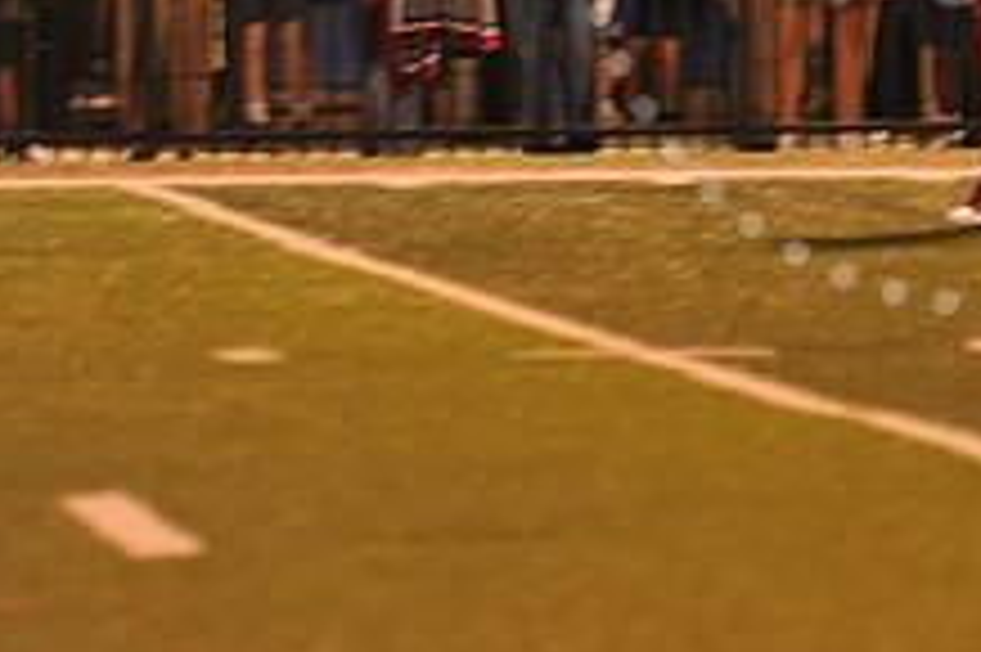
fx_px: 14486
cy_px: -117
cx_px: 999
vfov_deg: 2.6
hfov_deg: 3.9
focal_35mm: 532
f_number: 3.5
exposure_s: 1/200
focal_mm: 200
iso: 2000
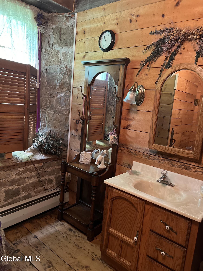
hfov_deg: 53.1
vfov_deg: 67.3
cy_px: 136
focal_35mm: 26
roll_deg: -4.5
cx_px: 102
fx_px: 203
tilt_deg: -8.2
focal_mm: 5.7
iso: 500
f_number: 1.5
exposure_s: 1/40
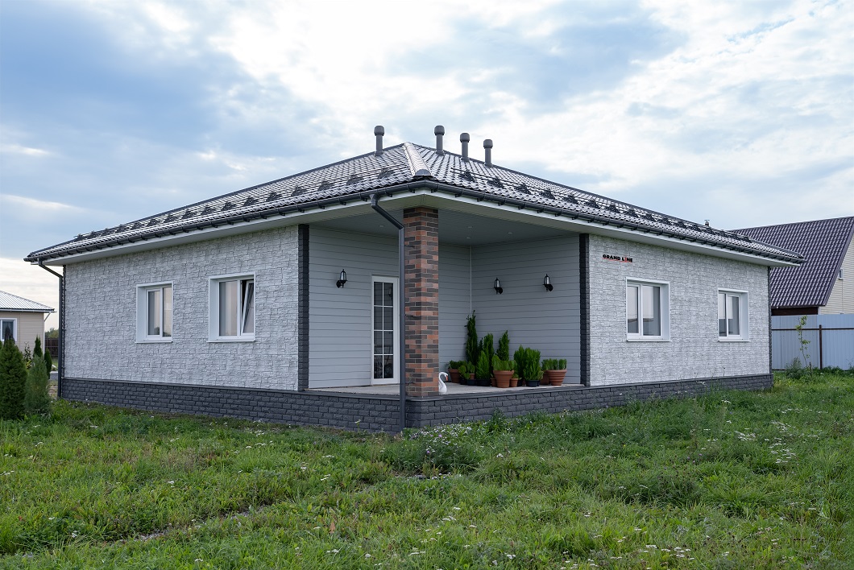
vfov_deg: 37.9
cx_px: 427
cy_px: 285
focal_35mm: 35
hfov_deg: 54.4
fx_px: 831
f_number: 4
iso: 125
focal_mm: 35
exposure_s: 1/400
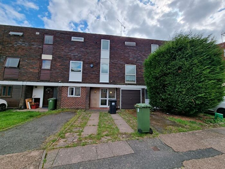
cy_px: 84
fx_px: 84
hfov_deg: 106.2
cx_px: 112
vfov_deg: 89.9
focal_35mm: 13
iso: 50
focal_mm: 2.2
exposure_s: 1/1292
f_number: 2.2
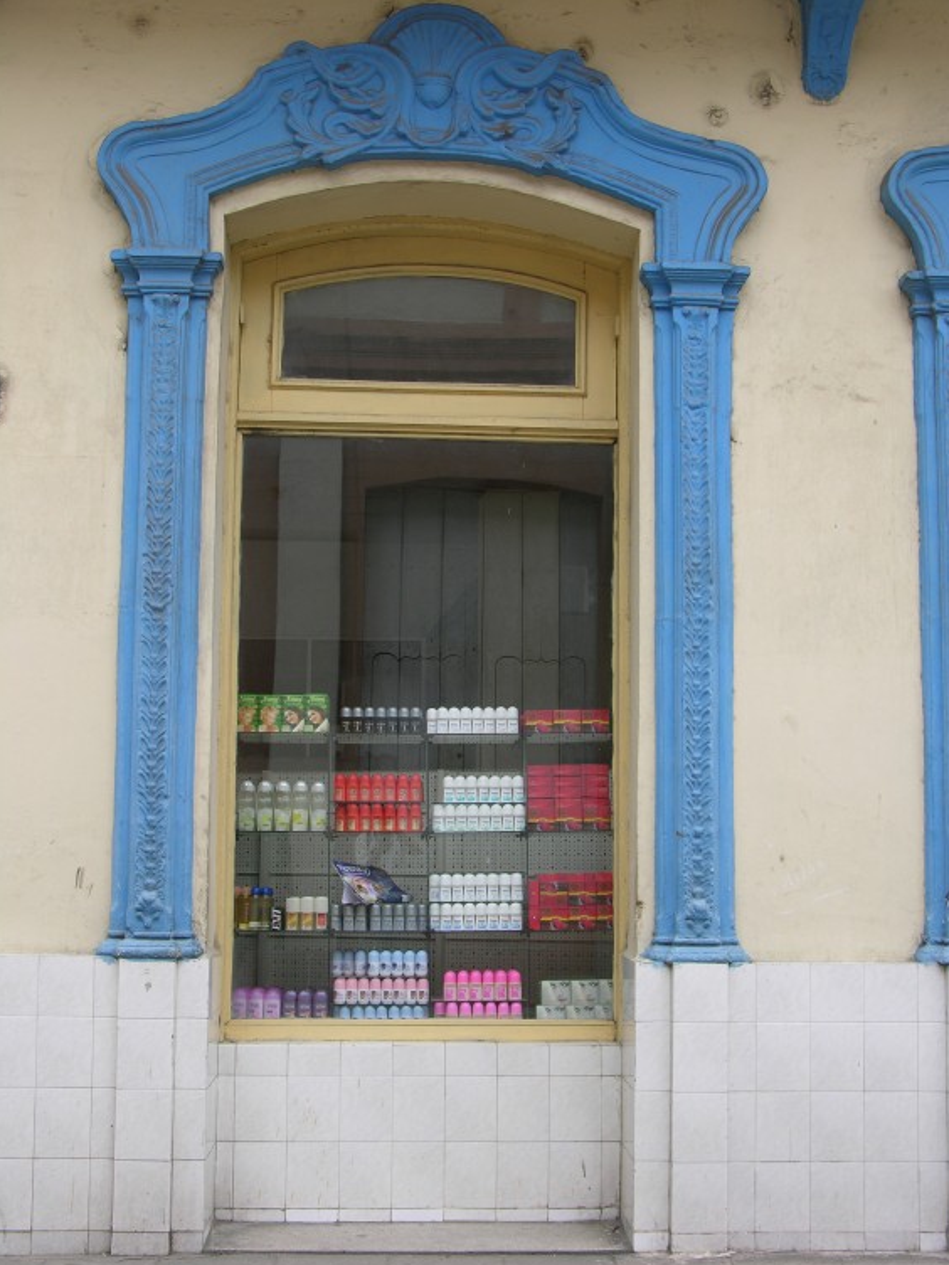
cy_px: 643
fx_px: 1718
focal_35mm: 47
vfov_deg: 40.4
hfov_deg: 30.9
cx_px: 478
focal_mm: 11.6
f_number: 4.7
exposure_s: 1/124
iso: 50
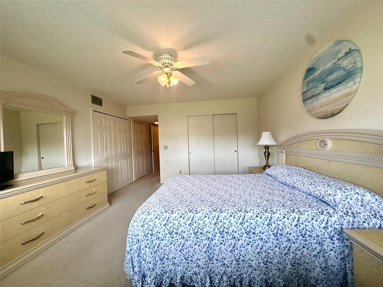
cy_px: 144
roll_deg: +2.8
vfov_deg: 85.7
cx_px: 192
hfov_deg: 102.1
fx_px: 155
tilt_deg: -0.7
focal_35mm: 14
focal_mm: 2.22
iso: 160
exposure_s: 1/120
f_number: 2.2
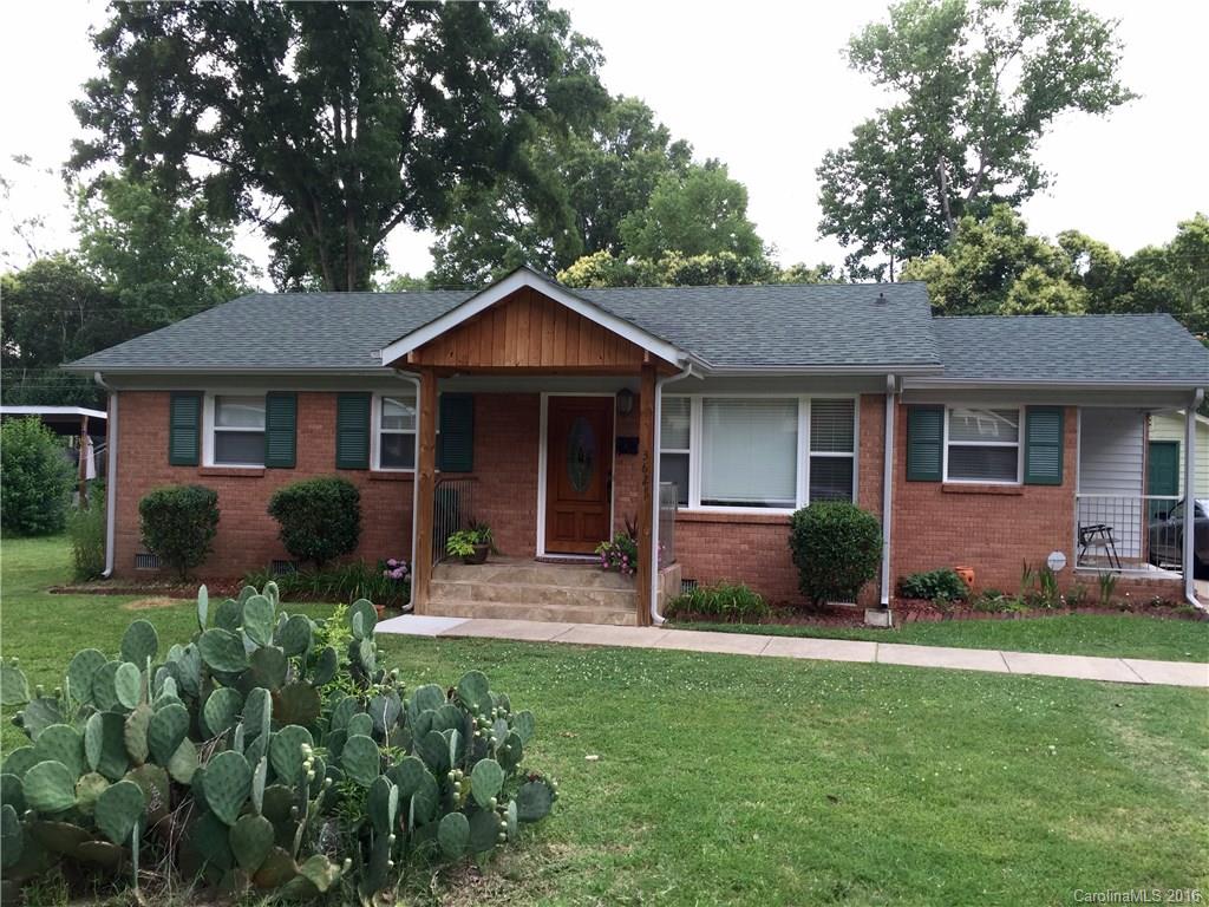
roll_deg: -1.8
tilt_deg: +0.9
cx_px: 604
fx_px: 1013
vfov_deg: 48.2
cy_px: 454
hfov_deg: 61.7
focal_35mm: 29
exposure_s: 1/50
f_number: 2.2
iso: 32
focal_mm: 4.15
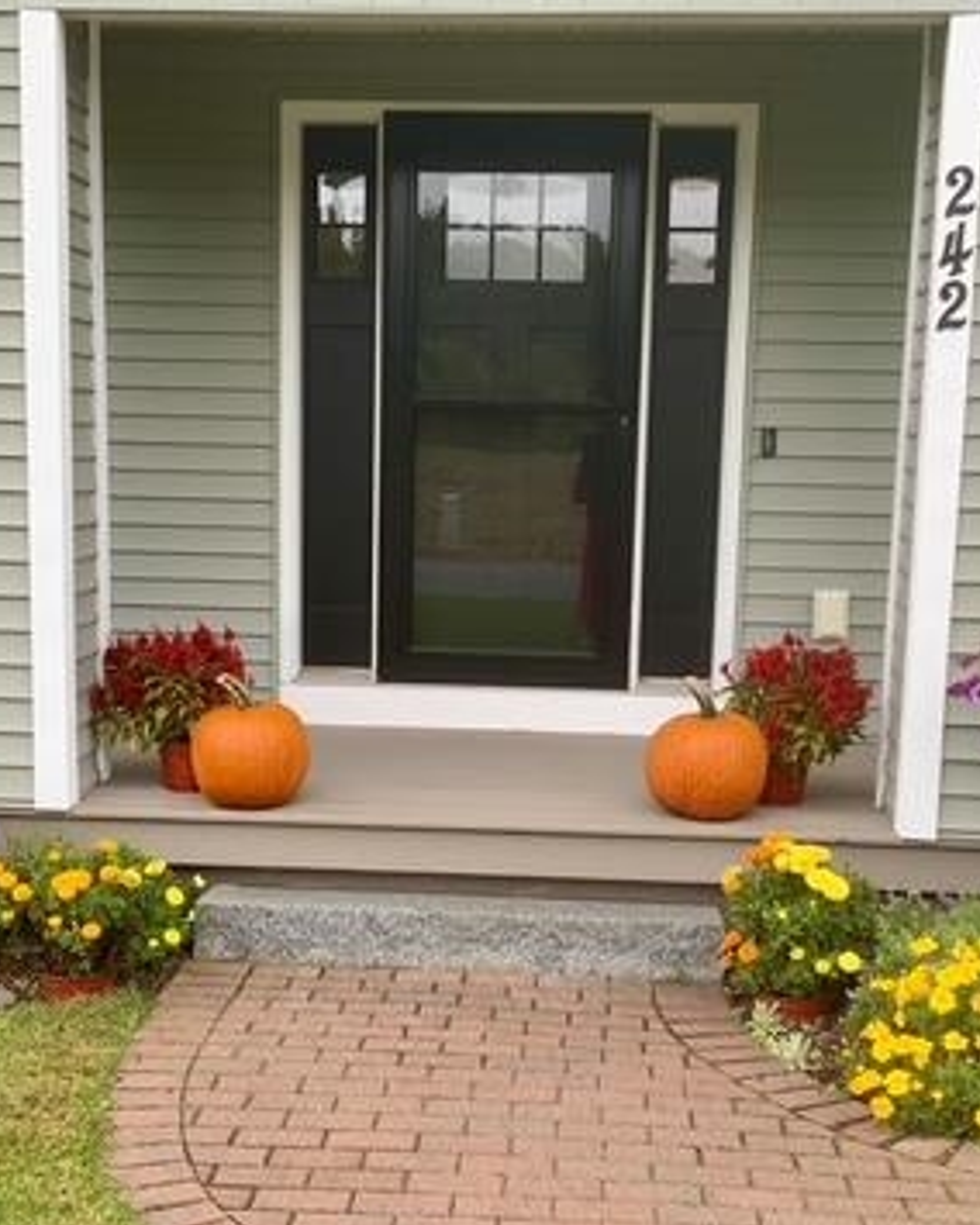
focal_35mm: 51
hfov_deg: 29.7
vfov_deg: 36.6
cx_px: 449
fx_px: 1849
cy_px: 711
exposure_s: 1/65
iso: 64
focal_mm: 3
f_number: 1.8
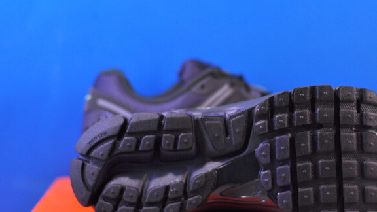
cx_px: 239
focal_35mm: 109
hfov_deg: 19.6
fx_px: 1090
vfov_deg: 11.1
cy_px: 91
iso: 250
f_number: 2
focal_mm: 50
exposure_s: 1/320
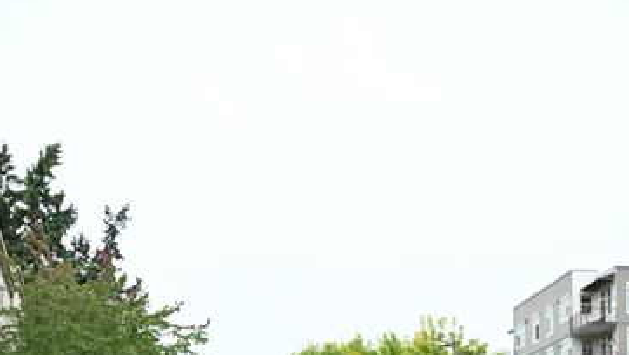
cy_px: 468
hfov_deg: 27.2
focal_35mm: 78
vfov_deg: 14.8
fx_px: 1302
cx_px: 315
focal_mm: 49
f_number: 4
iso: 1600
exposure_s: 1/800
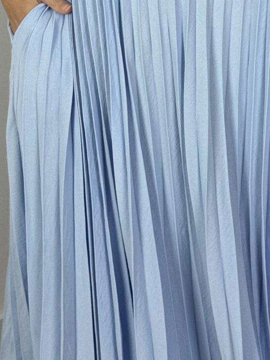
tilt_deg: -16.5
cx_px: 190
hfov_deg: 17.3
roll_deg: +0.1
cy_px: -21
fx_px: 884
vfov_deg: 22.0
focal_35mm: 85
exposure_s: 1/178
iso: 64
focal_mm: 6.76
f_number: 1.78
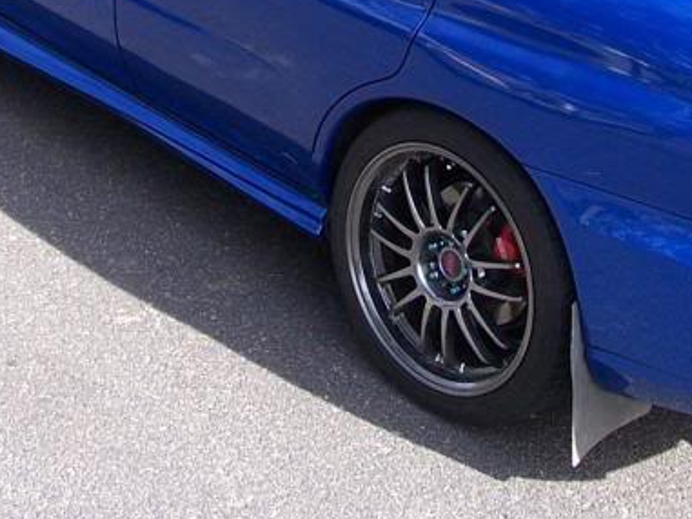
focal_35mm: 94
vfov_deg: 15.2
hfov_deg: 20.9
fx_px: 1880
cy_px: -82
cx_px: 356
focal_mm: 6
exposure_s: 1/250
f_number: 2.8
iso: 80
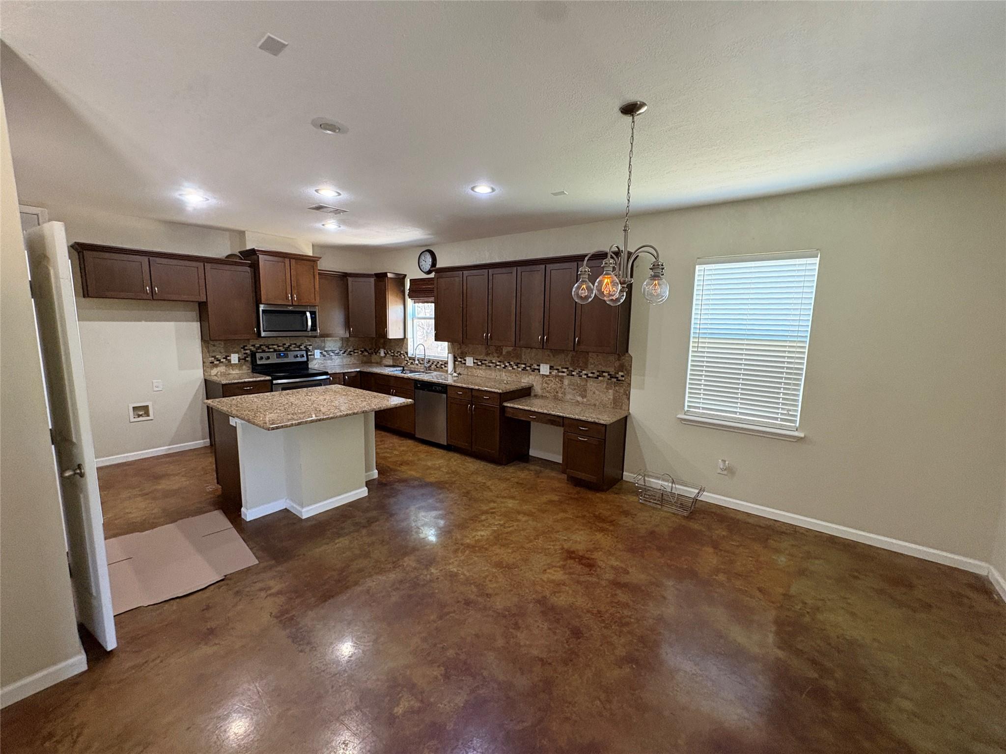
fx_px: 407
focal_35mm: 14
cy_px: 377
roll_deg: -0.9
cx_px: 503
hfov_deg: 102.1
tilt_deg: -7.8
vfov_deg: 85.7
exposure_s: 1/60
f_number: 2.2
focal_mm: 2.22
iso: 400
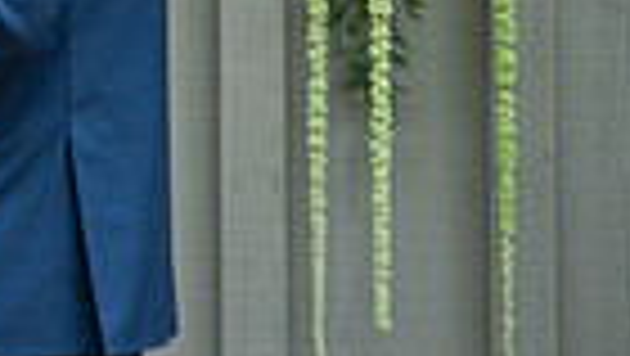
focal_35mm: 801
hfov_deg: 2.7
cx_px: -274
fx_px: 13391
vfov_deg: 1.5
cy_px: -198
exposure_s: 1/250
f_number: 3.5
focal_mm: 185
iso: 400
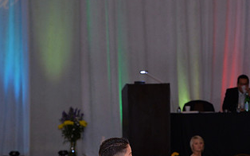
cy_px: 201
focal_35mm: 263
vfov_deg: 5.0
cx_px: 136
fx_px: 1791
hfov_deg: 8.0
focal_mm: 140
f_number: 6.3
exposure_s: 1/250
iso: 2000
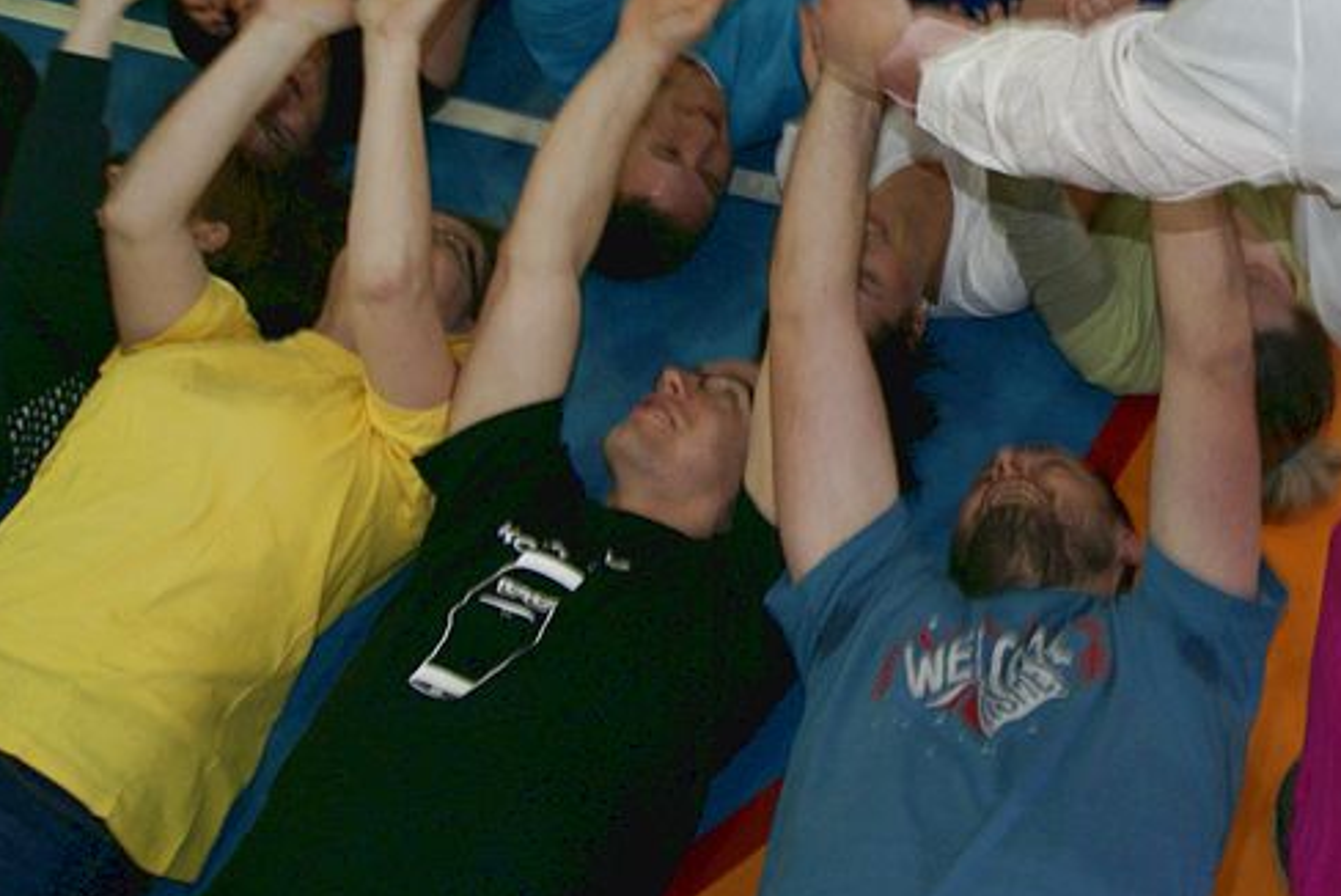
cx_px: 1160
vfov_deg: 28.2
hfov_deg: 39.4
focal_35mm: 47
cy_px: 206
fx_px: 1752
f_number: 5.6
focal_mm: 18
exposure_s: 1/60
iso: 400
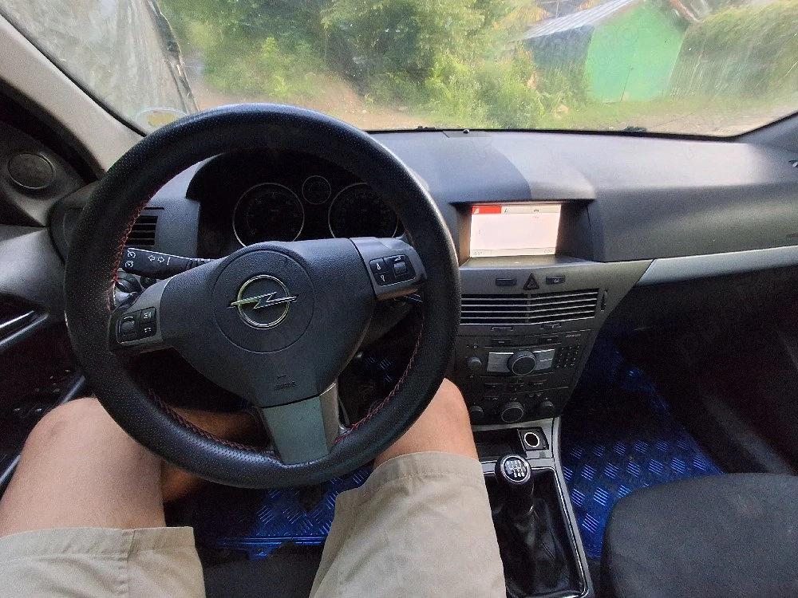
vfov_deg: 78.1
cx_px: 399
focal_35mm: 16
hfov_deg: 94.5
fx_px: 369
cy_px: 299
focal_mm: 1.64
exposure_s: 1/33
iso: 400
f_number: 2.2
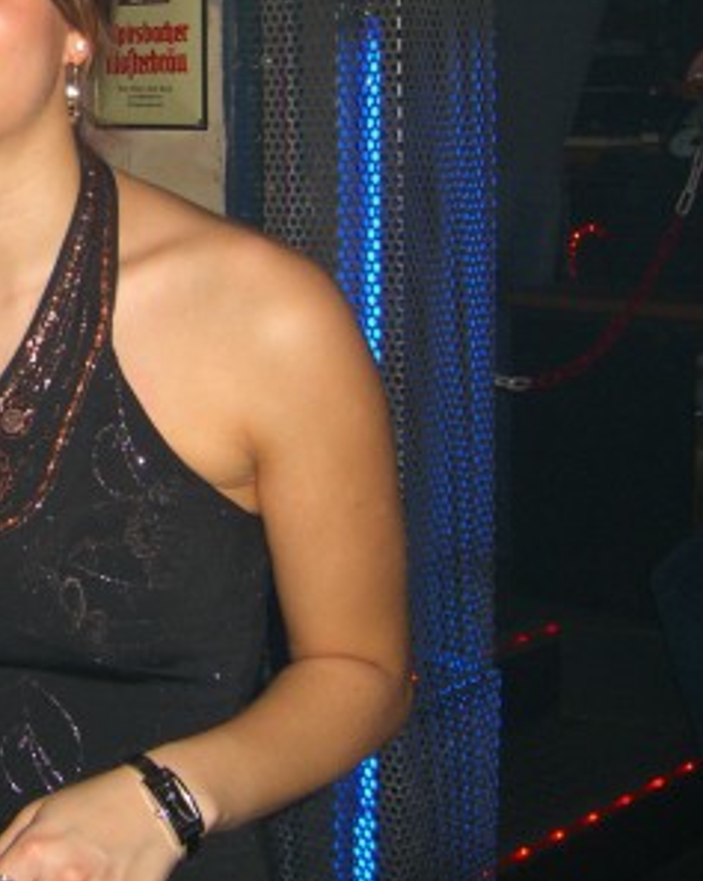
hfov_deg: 19.5
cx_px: -89
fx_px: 1954
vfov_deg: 25.1
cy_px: 217
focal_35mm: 75
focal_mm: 7.9
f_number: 2.8
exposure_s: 1/60
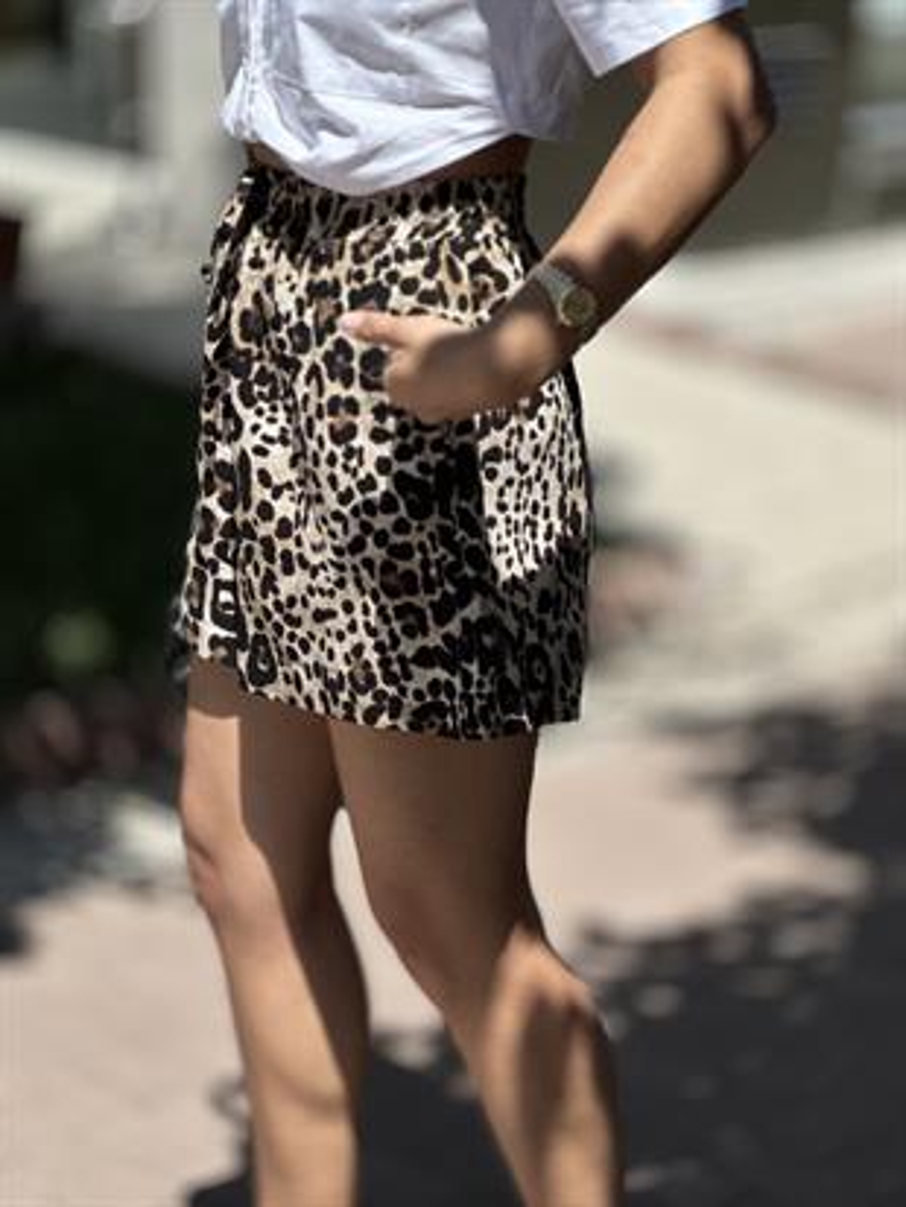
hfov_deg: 19.1
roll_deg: -0.5
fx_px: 2686
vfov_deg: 25.3
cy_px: 604
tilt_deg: -15.6
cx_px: 453
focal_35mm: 77
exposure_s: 1/1085
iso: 32
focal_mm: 9
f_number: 2.8
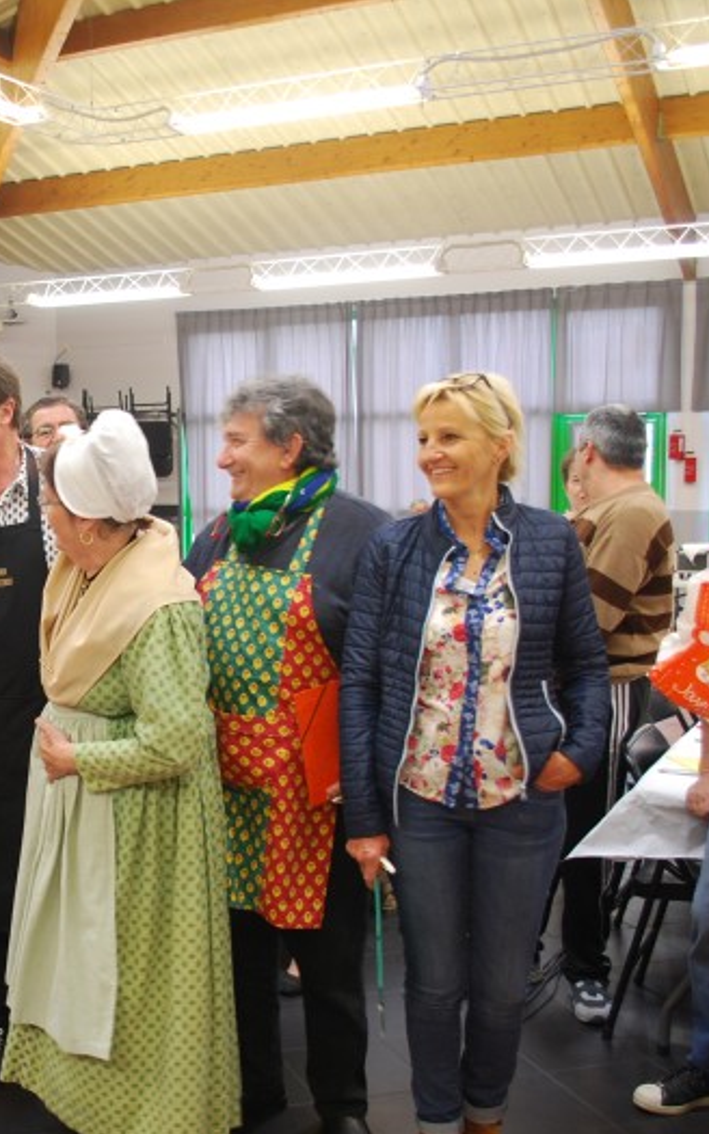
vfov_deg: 47.2
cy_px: 578
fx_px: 1299
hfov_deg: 28.9
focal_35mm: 42
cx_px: 24
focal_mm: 18
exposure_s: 1/25
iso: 400
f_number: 3.8
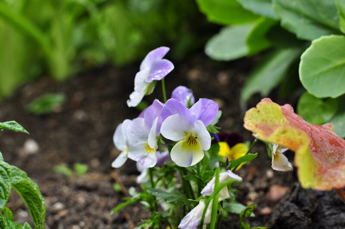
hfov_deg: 37.9
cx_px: 172
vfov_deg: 25.7
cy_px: 114
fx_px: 502
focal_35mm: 52
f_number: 5
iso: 200
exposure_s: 1/100
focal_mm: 35
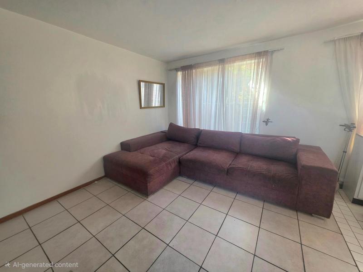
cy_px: 136
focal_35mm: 13
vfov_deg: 89.9
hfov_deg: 106.2
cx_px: 182
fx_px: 136
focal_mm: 2.2
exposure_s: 1/101
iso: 200
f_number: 1.9
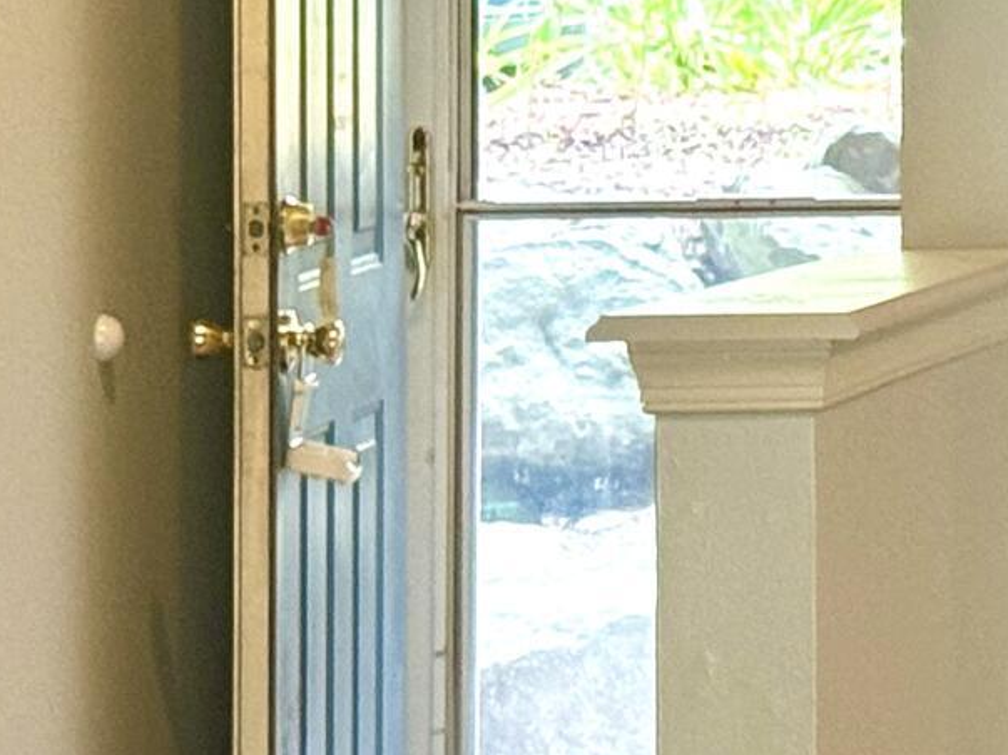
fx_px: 6958
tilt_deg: -0.8
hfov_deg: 7.9
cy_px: -47
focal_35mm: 239
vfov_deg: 6.2
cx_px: 2061
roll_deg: -0.1
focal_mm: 6.76
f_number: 1.78
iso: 160
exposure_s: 1/60
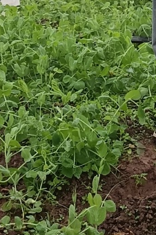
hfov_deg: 9.5
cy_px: -77
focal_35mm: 144
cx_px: 151
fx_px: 936
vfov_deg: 13.7
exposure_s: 1/100
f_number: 1.75
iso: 219
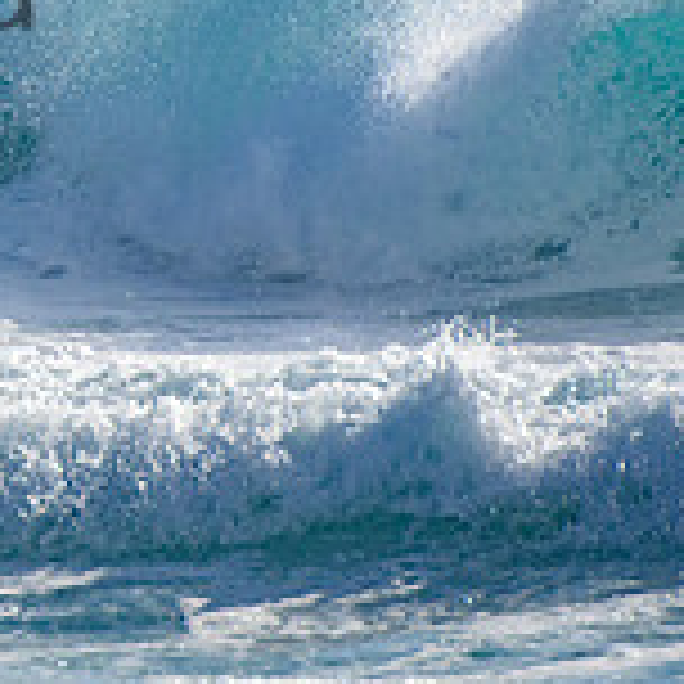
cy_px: -74
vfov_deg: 0.9
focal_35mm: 1946
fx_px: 43504
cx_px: -441
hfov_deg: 0.9
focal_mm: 400
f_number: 5.6
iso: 280
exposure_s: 1/2000
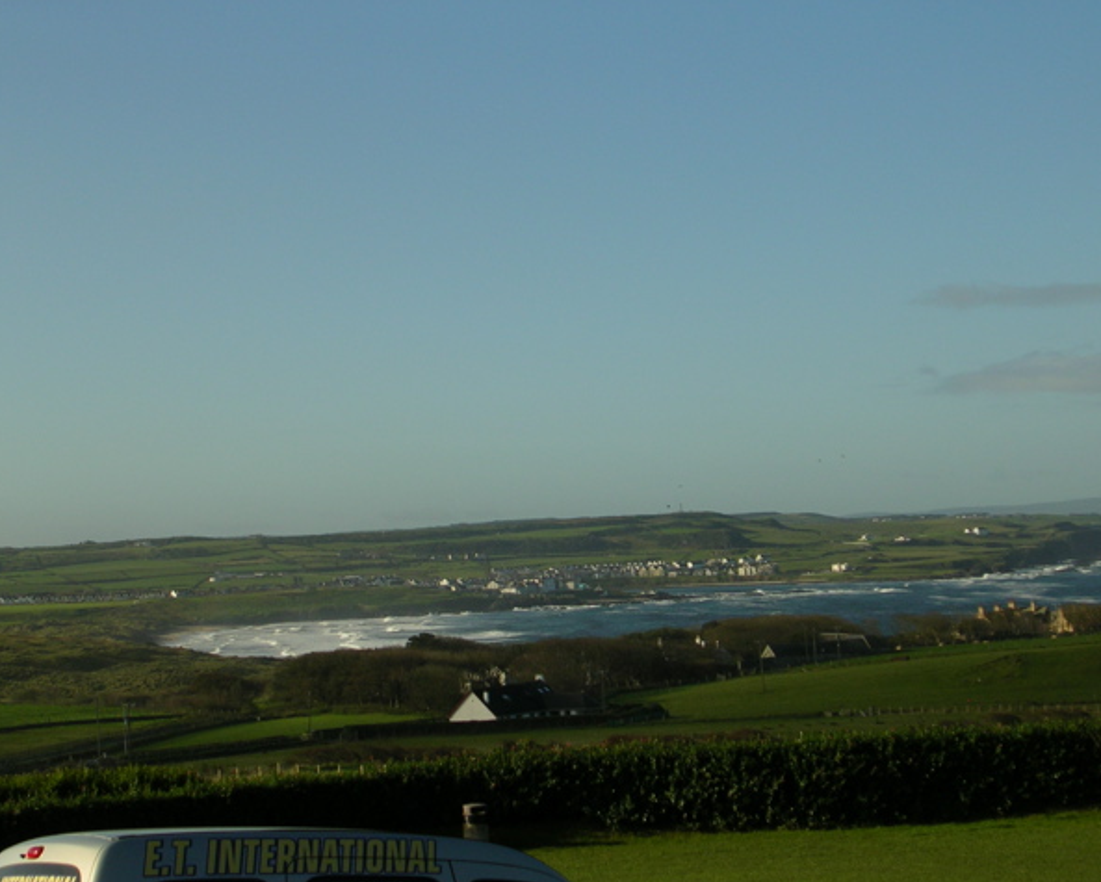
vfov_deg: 19.2
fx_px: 2608
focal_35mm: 80
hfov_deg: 23.8
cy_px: 442
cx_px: 551
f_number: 3.9
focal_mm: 11.5
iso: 50
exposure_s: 1/740
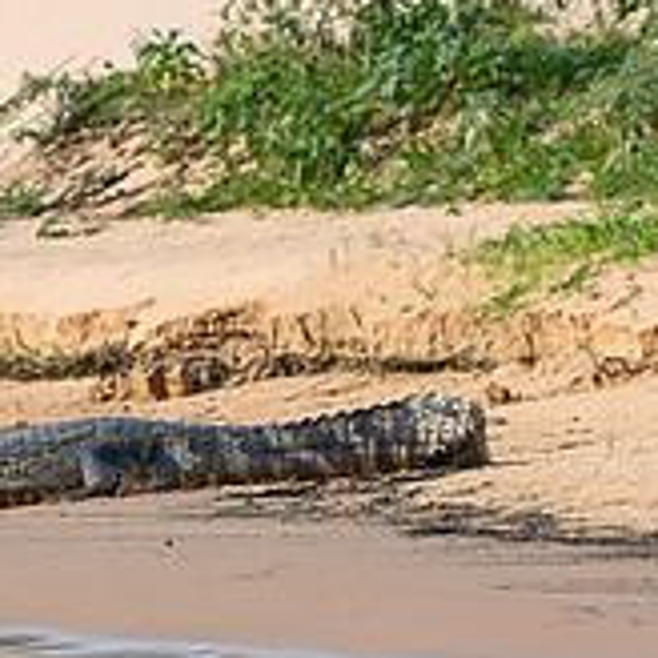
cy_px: 356
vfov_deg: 2.8
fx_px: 13527
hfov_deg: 2.8
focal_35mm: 629
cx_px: -341
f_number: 5.6
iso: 250
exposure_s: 1/1600
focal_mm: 195
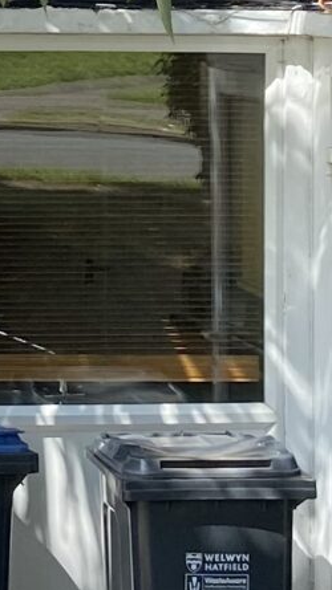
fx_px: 2553
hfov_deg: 7.3
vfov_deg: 12.8
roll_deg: -0.5
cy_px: -135
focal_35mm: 163
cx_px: -177
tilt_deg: +3.1
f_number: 1.8
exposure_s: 1/957
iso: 32
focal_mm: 4.25
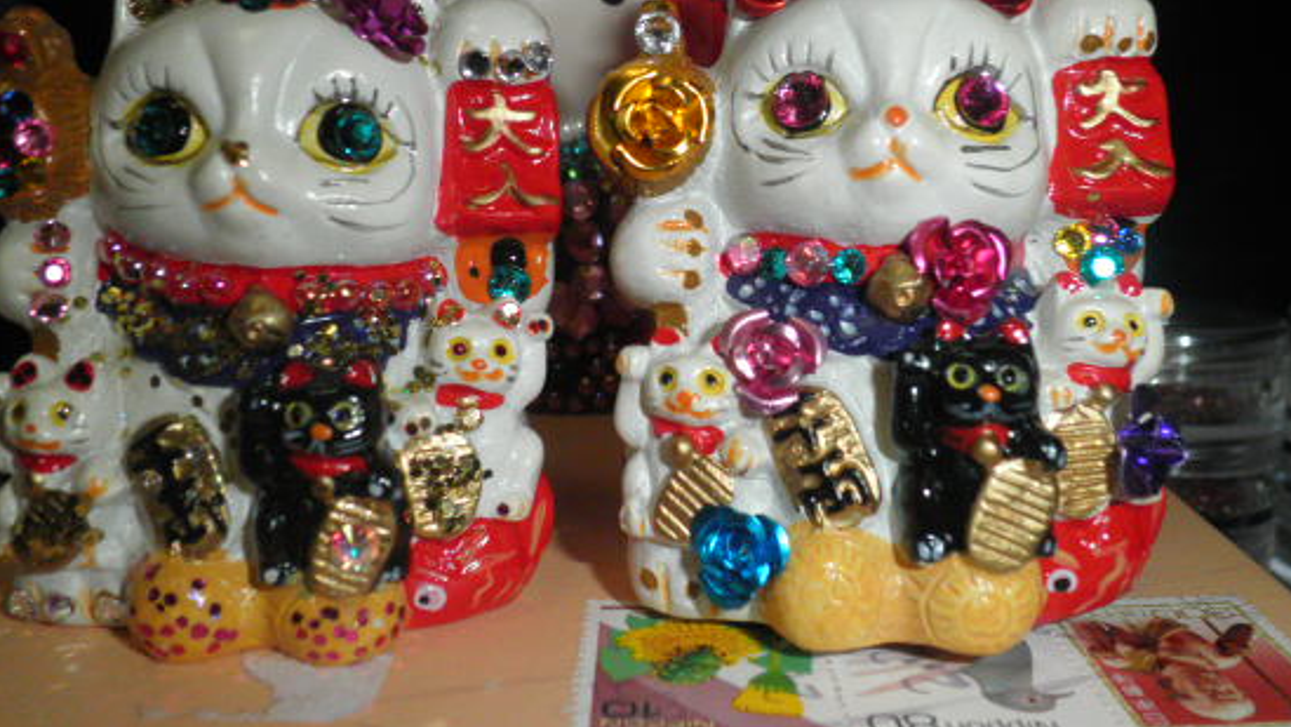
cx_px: 673
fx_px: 1130
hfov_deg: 59.5
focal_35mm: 33
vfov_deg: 35.6
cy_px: 318
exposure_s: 1/30
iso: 160
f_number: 7.9
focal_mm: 4.7
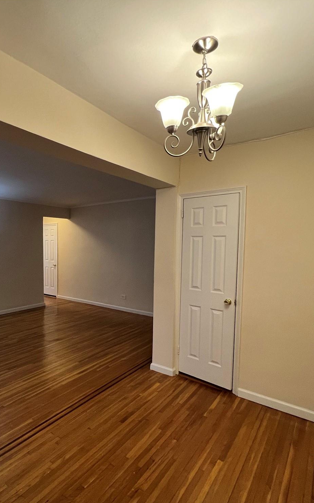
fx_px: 260
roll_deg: +0.0
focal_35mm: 19
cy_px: 257
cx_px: 104
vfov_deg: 88.0
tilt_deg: -1.4
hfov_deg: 60.7
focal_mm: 1.57
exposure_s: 1/60
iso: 320
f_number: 1.8
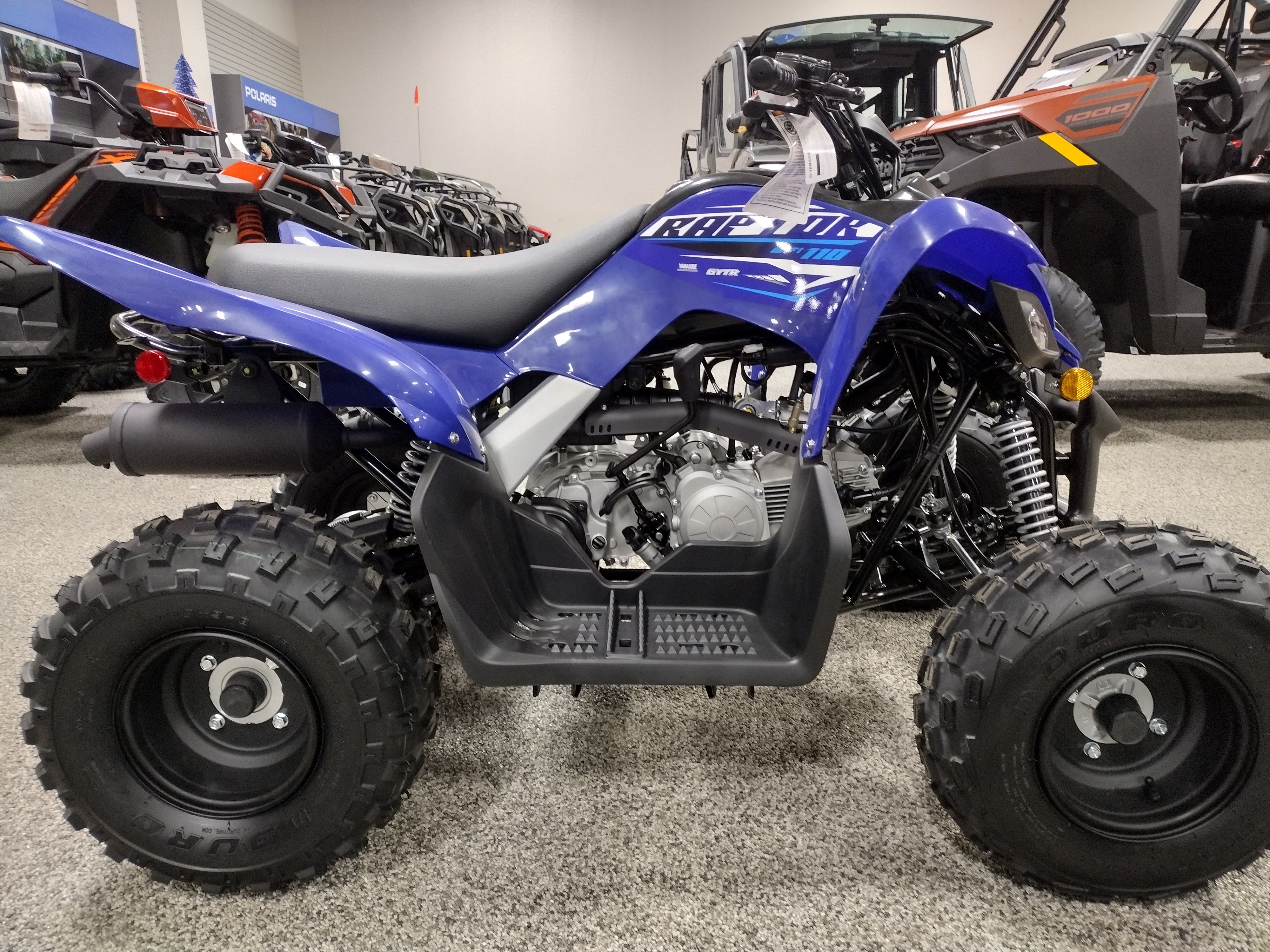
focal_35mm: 27
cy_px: 476
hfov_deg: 65.3
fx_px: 991
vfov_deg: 51.4
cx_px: 635
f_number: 1.7
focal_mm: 4.71
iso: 322
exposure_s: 1/40
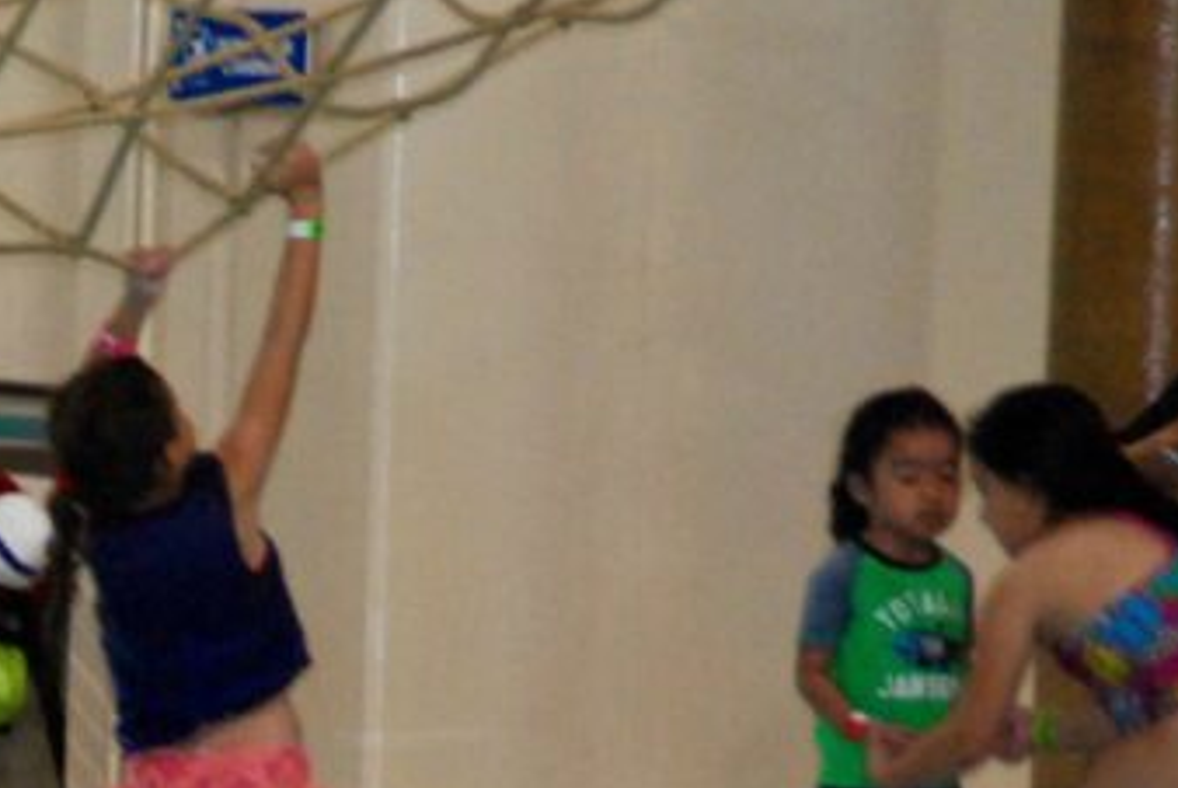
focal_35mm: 591
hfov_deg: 3.5
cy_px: 821
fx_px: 19355
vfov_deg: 2.3
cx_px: -390
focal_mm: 130
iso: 1600
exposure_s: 1/60
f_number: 6
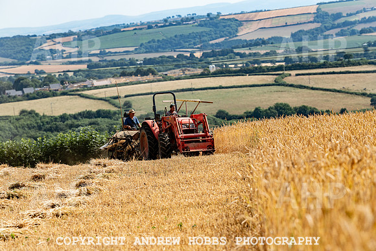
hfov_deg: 10.3
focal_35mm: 200
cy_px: 126
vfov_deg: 6.9
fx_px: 2089
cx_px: 188
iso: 64
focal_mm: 200
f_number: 5.6
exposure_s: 1/1000
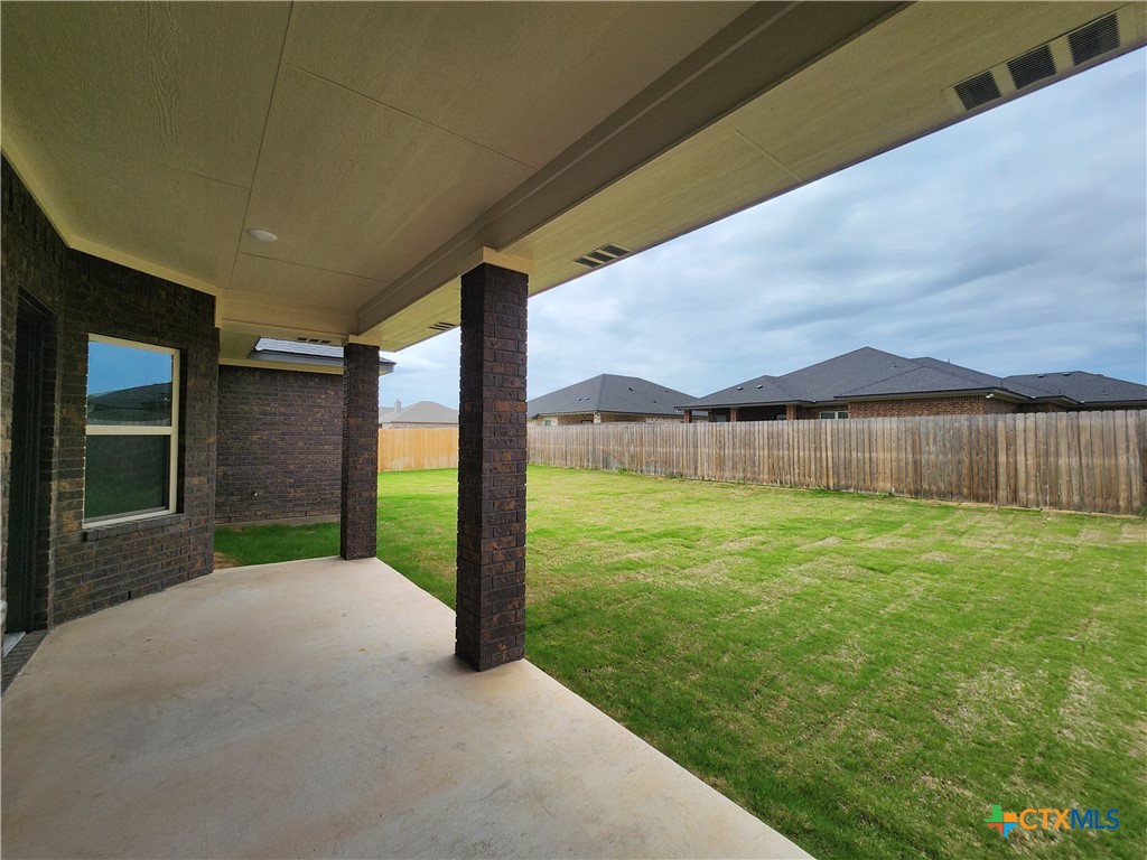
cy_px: 430
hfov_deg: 106.2
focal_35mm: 13
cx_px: 574
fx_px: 431
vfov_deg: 89.9
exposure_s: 1/1167
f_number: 2.2
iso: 50
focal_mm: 2.2
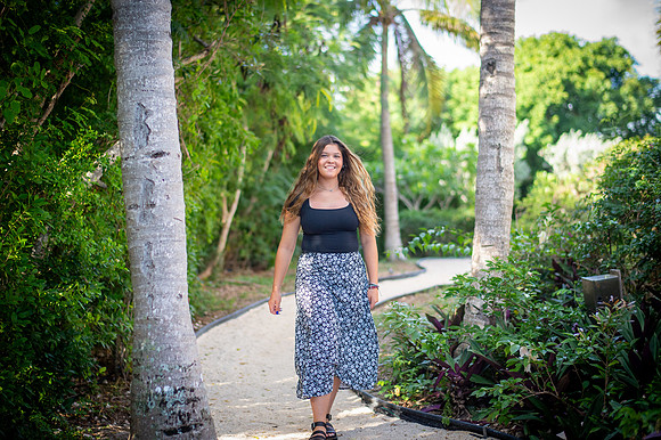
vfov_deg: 23.4
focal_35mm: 58
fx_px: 1064
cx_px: 330
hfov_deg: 34.5
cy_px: 220
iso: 2000
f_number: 1.8
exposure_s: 1/1600
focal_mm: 58
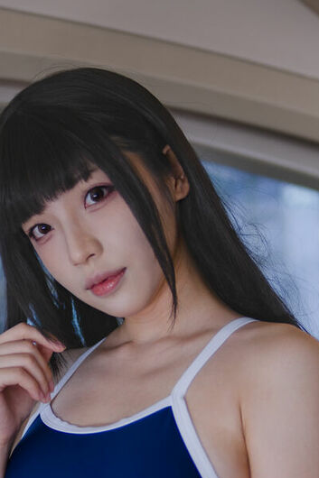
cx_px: 135
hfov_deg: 13.2
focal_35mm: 104
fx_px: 1383
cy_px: 443
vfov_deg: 19.2
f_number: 1.4
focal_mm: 35
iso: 100
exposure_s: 1/250
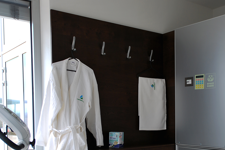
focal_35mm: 48
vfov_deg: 27.4
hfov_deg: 40.6
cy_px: 126
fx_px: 300
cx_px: 149
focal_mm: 18
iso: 100
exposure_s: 1/60
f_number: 4
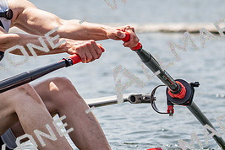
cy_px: 25
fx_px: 2728
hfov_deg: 4.7
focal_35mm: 436
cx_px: 41
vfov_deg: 3.2
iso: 250
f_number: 5.6
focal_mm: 200
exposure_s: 1/1600
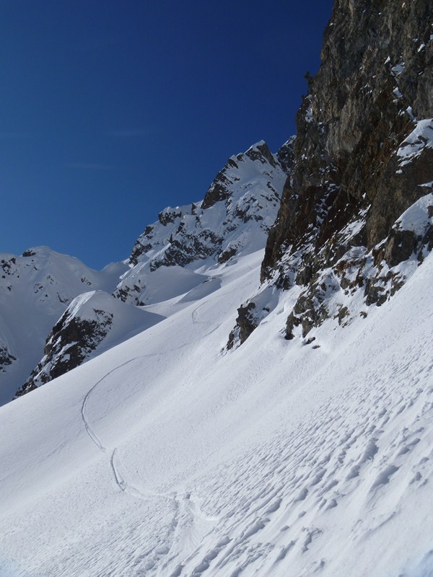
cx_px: 216
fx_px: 584
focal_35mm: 35
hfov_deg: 40.7
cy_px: 288
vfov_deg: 52.6
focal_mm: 6.3
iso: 80
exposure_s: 1/1000
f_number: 5.6
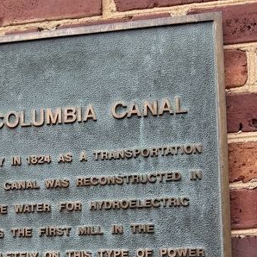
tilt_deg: +3.7
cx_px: 34
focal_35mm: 57
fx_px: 479
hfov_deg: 29.0
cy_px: 245
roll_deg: -1.9
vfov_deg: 28.5
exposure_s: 1/121
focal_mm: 6.76
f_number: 1.78
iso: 160
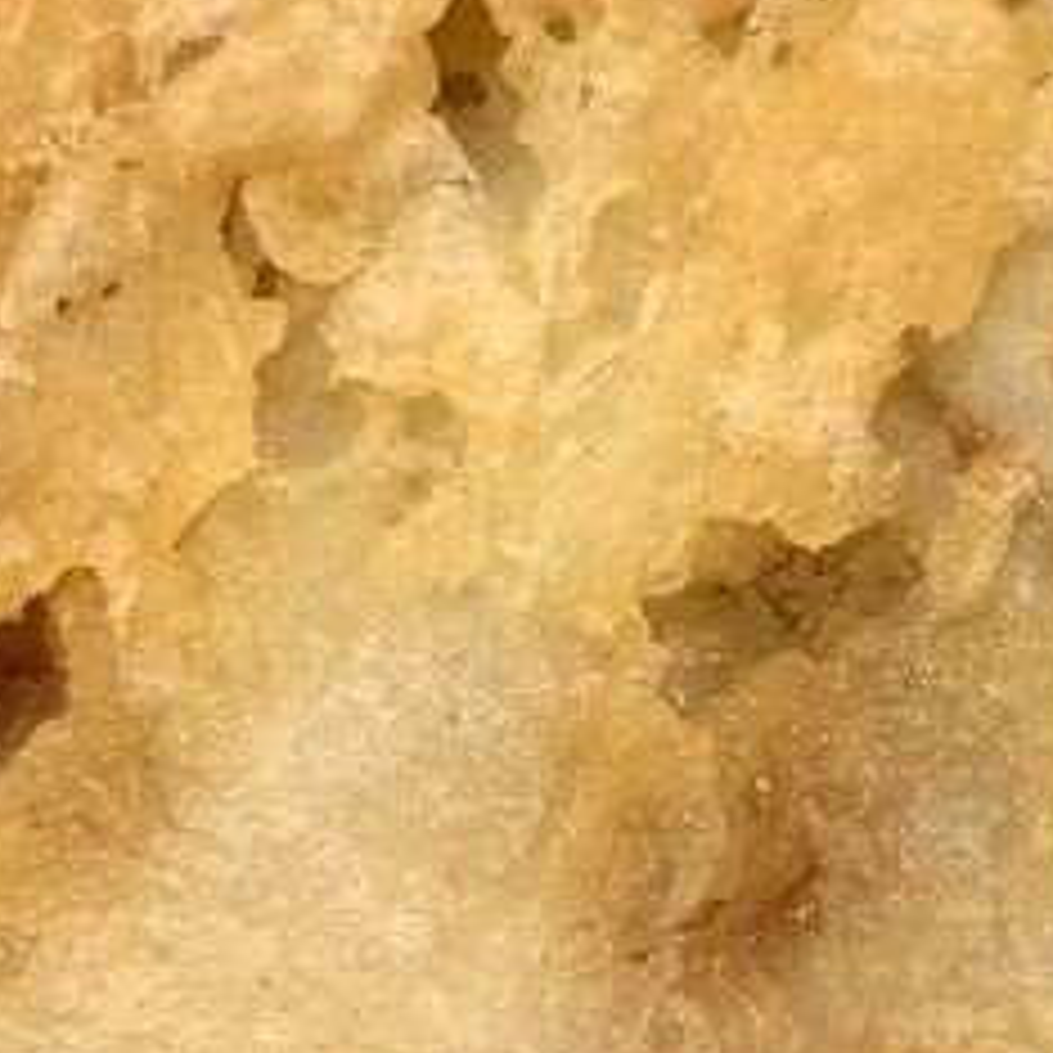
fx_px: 4061
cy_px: 693
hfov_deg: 14.7
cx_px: 864
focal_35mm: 118
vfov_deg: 14.7
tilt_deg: -59.0
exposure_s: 1/93
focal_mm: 4.25
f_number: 1.8
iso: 80
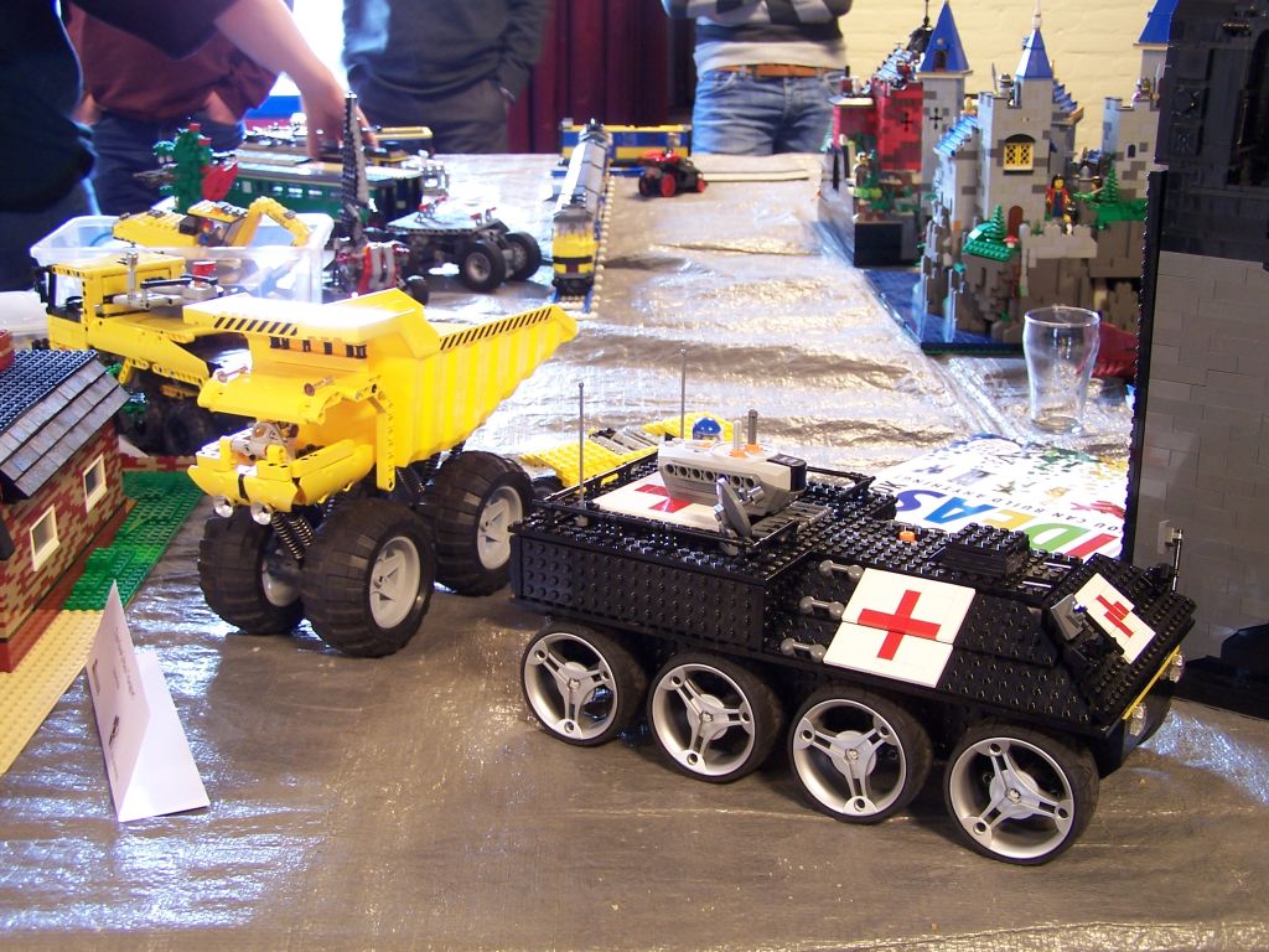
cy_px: 476
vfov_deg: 36.0
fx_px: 1466
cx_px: 634
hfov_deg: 46.8
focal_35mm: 40
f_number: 2.8
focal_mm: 6.7
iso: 80
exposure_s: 1/2
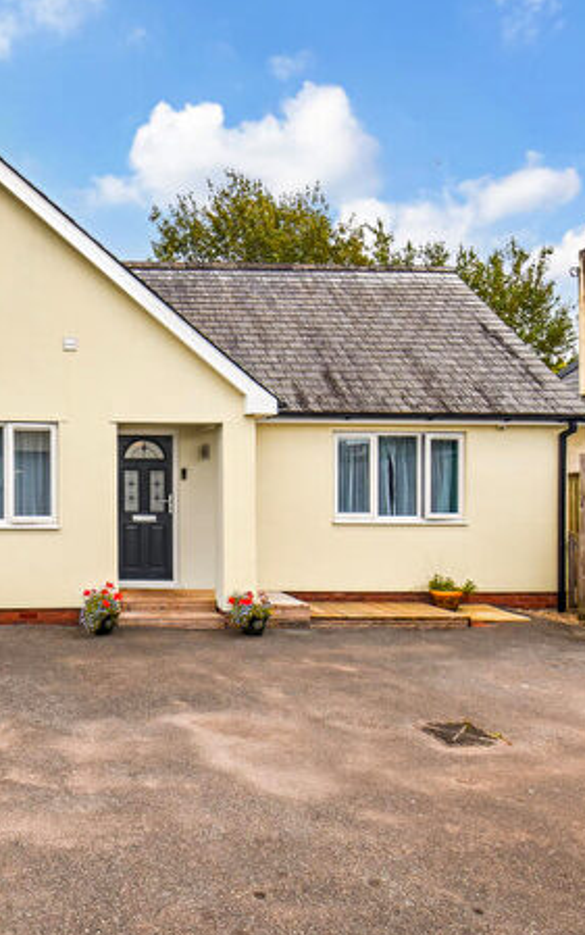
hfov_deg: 42.3
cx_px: 75
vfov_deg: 67.6
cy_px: 465
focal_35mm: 27
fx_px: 698
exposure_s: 1/200
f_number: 7.1
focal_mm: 11.5
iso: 100
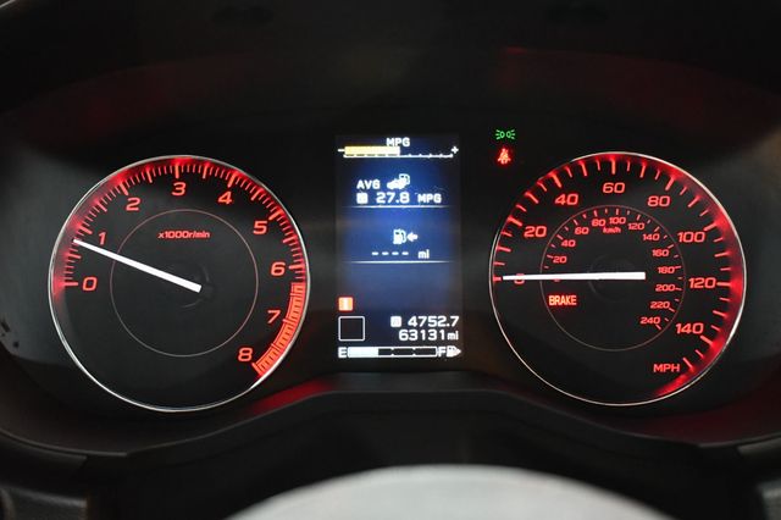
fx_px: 997
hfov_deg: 42.8
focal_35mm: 46
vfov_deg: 29.2
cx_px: 390
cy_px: 260
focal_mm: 31
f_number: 4.2
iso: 3200
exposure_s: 1/125
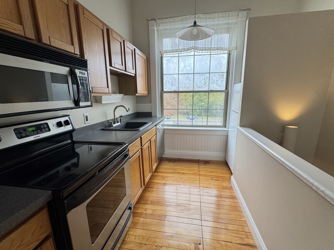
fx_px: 154
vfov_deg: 78.0
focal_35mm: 16
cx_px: 168
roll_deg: -0.2
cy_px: 132
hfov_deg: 94.5
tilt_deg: -14.0
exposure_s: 1/120
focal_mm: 2.22
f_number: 2.2
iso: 100
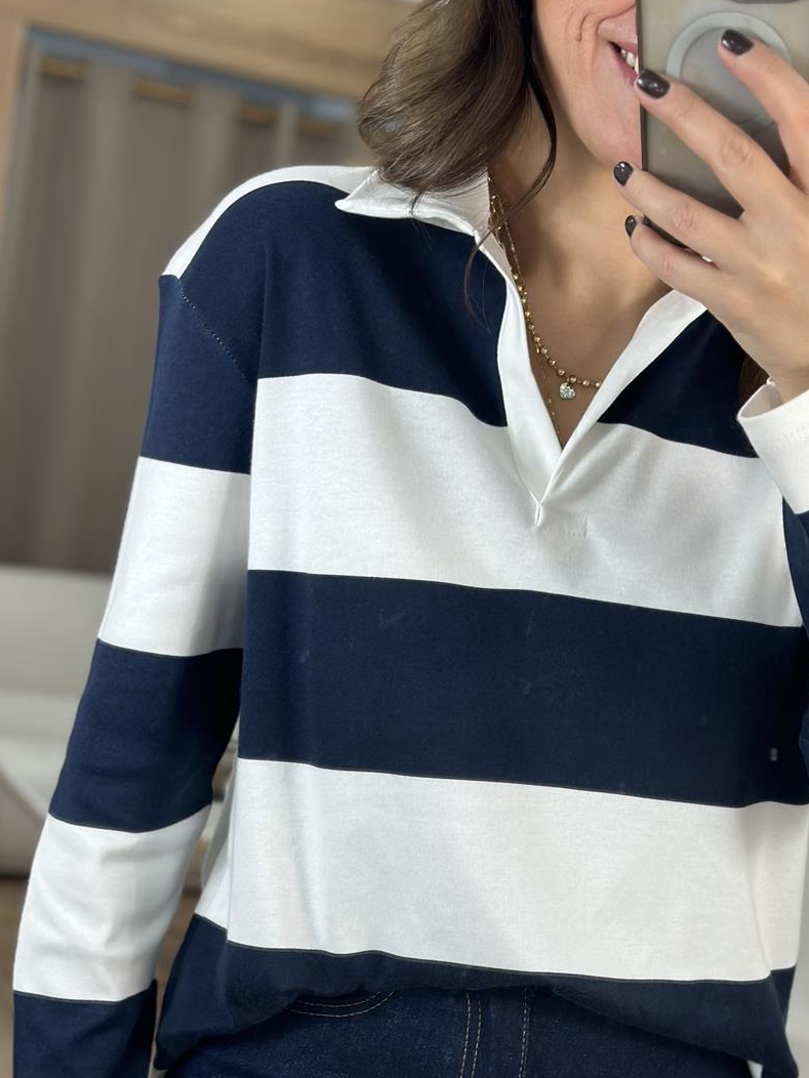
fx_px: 2275
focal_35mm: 73
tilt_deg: -32.4
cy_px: 795
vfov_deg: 26.4
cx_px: 527
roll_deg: -8.8
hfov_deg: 20.1
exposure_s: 1/153
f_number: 1.78
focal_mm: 6.86
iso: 64
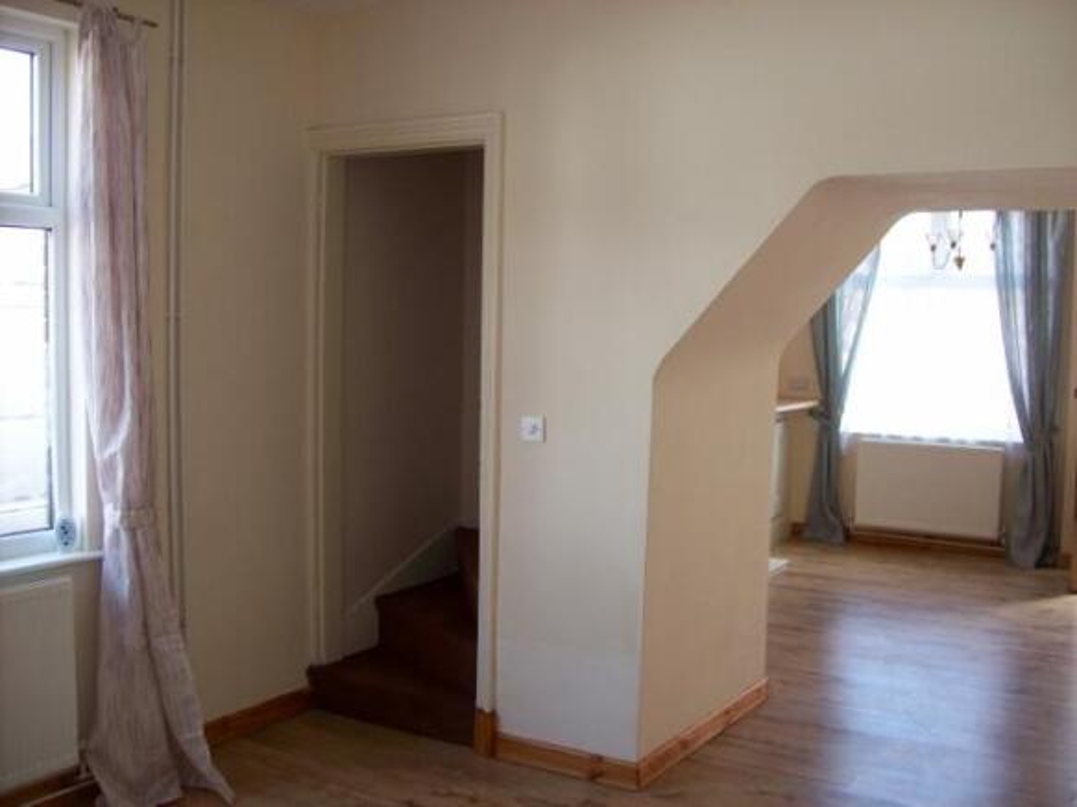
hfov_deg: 51.4
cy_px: 404
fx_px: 1120
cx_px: 538
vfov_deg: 39.6
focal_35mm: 36
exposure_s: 1/64
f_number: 2.7
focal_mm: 6
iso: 80
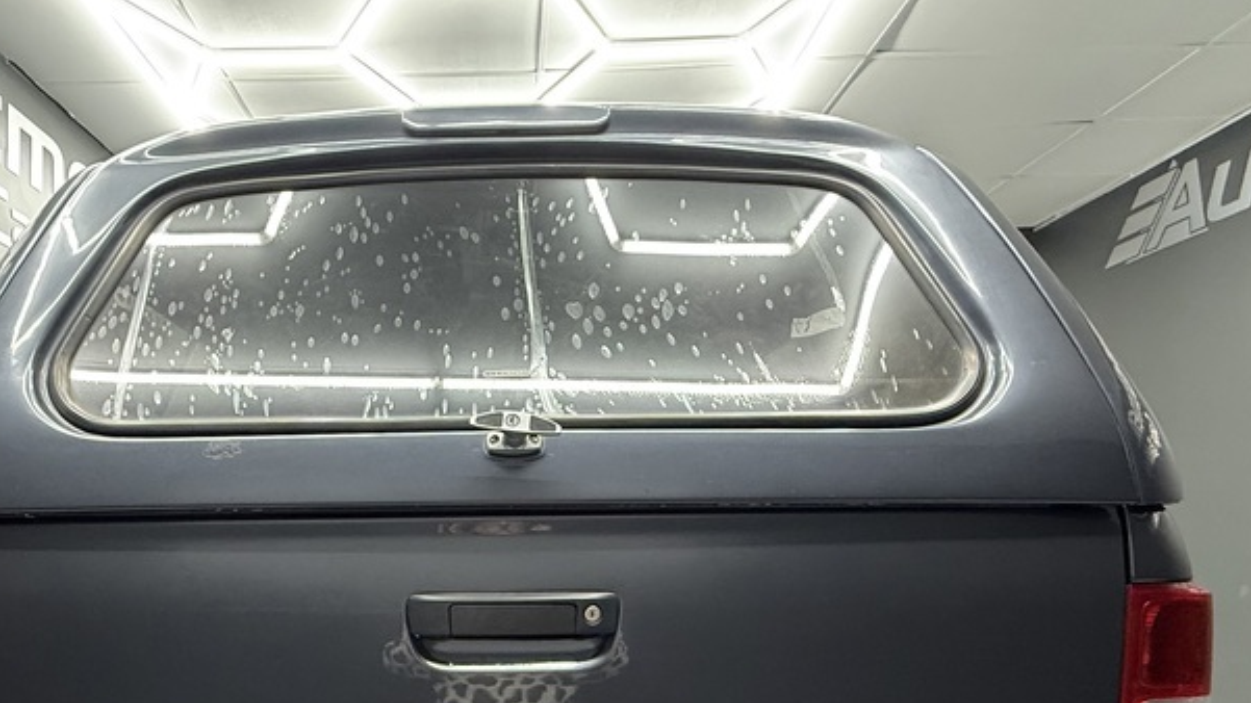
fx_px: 862
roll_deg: +1.8
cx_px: 477
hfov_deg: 70.8
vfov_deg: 40.2
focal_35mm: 26
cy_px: 663
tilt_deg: -8.7
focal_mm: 2.22
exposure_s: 1/50
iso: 500
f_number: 2.2
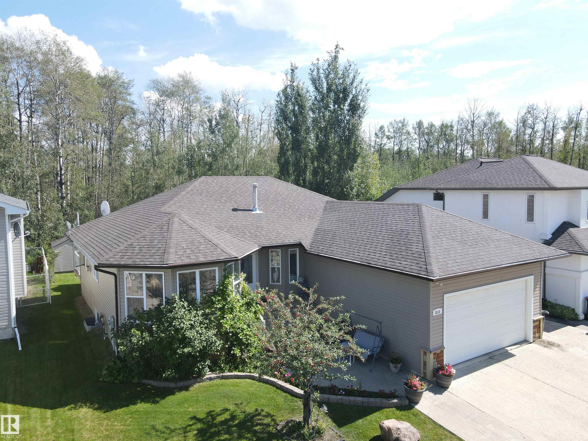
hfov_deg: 71.6
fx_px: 408
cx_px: 294
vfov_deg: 56.8
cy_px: 220
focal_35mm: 24
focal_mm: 4.5
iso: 110
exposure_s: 1/320
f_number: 2.8
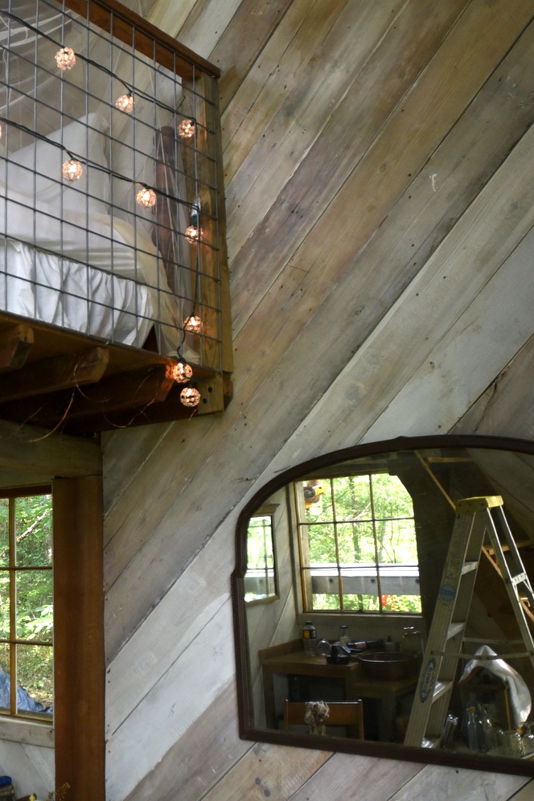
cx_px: 24
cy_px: 446
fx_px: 912
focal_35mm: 41
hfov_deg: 30.7
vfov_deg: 47.3
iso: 800
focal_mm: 17
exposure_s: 1/320
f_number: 2.8
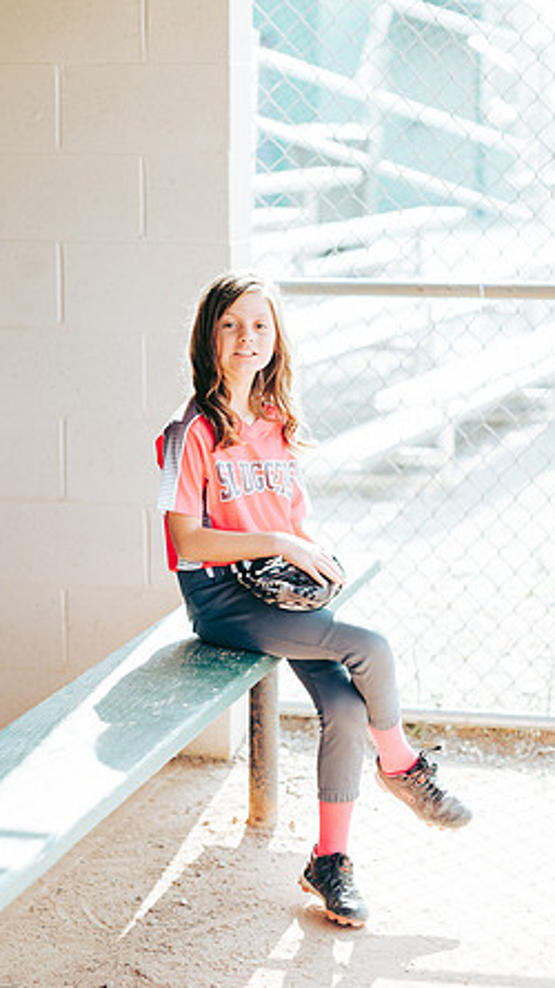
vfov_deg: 23.7
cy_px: 497
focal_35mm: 90
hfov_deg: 13.4
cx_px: 280
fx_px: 2357
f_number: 2.8
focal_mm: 85
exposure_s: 1/400
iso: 160
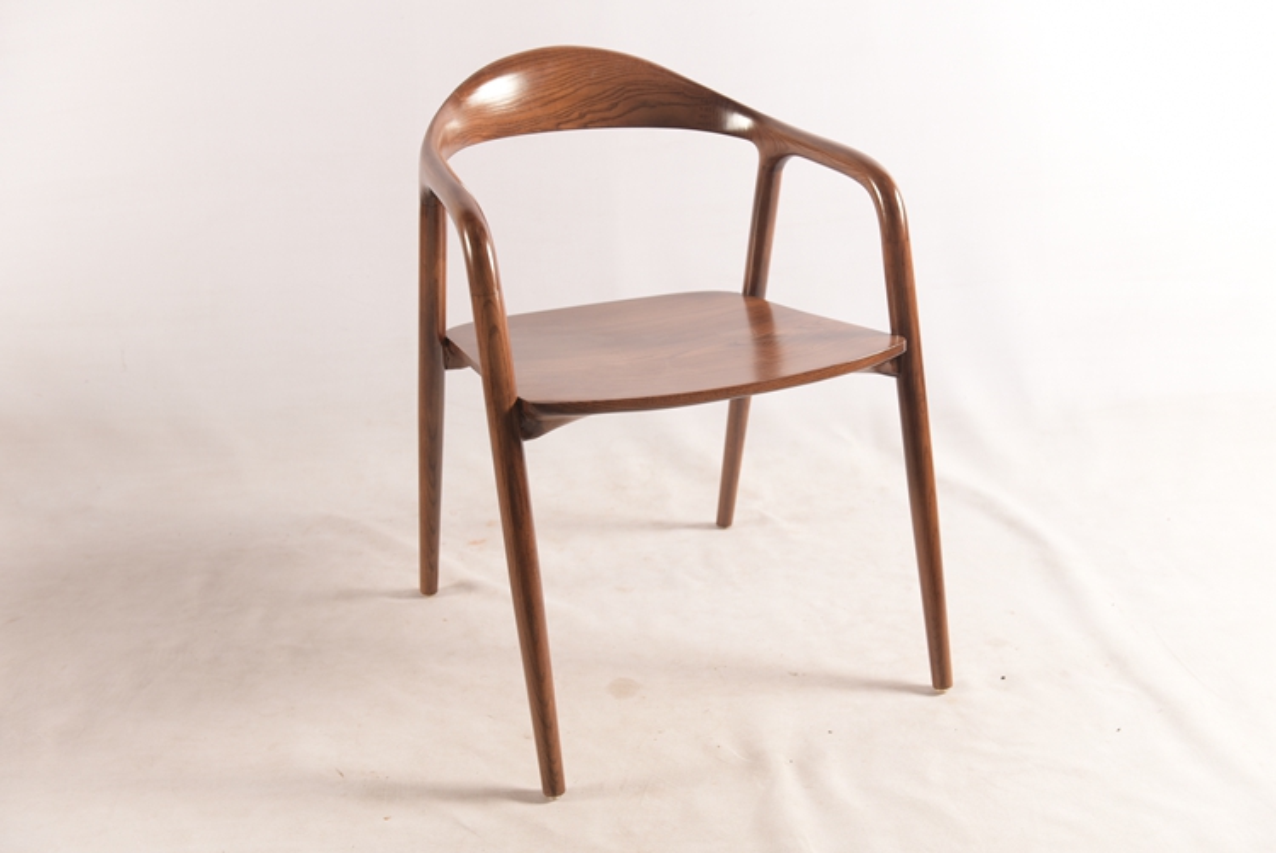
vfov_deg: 35.1
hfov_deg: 50.7
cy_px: 426
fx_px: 1348
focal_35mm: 38
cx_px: 638
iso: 100
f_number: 4.5
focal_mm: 38
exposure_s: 1/100
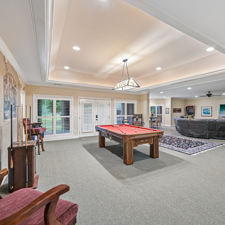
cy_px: 112
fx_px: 132
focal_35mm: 18
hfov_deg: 79.9
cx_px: 134
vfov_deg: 80.7
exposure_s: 1/3.33
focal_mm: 14
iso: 400
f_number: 8
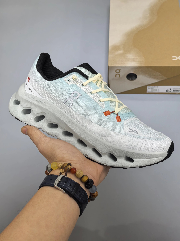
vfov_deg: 39.7
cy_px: 120
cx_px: 90
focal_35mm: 48
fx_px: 333
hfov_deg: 30.3
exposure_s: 1/50
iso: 200
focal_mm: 5.75
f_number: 2
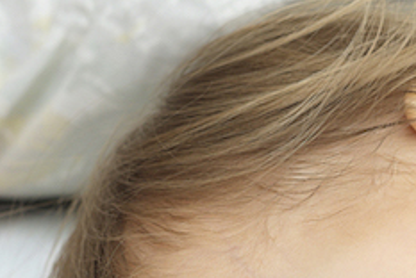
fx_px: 2973
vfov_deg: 5.3
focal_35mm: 257
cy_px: 439
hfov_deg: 7.8
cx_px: 666
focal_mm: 50
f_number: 5.6
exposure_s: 1/125
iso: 200
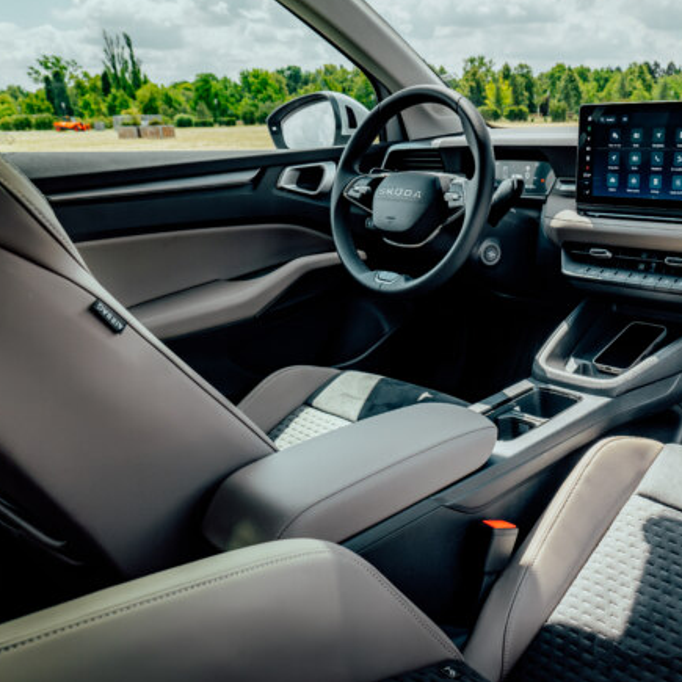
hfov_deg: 51.3
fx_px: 669
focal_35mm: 30
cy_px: 365
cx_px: 528
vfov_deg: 54.0
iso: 200
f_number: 6.3
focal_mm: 20
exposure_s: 1/200
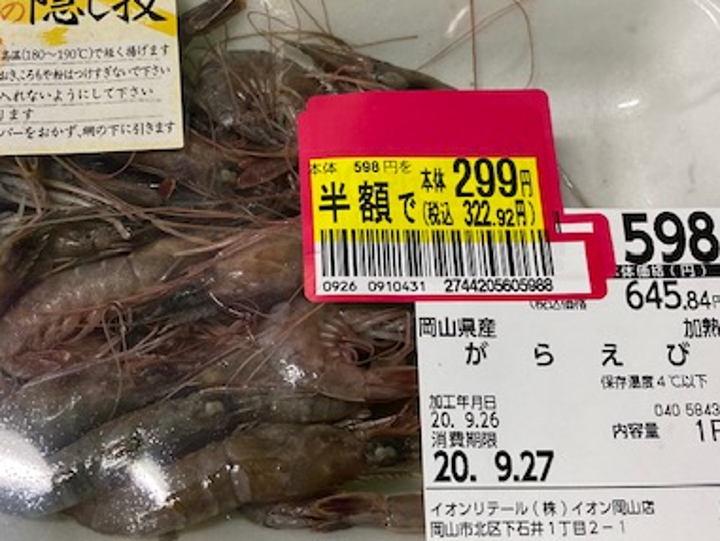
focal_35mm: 47
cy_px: 253
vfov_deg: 30.9
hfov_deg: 40.3
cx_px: 310
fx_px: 978
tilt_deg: -69.0
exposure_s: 1/60
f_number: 1.8
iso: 125
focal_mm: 3.99
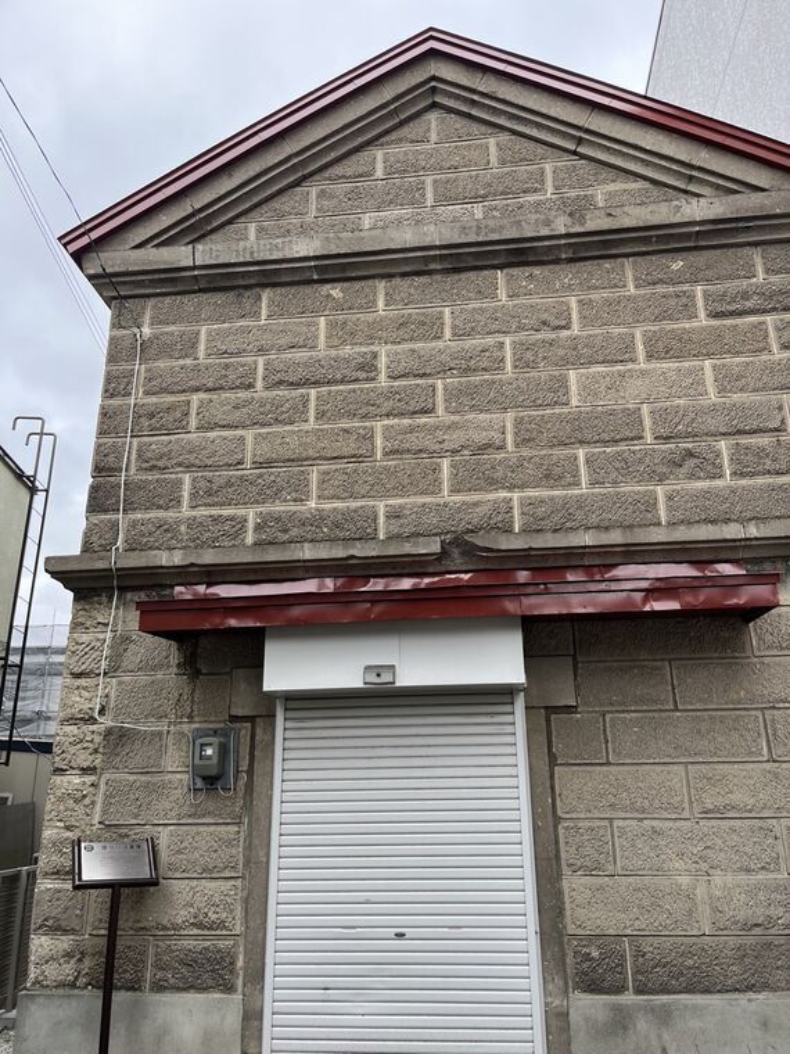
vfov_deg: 67.3
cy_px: 527
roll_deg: +1.5
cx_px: 395
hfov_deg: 53.1
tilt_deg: +19.6
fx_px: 791
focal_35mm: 26
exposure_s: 1/864
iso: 50
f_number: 1.6
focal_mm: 5.1
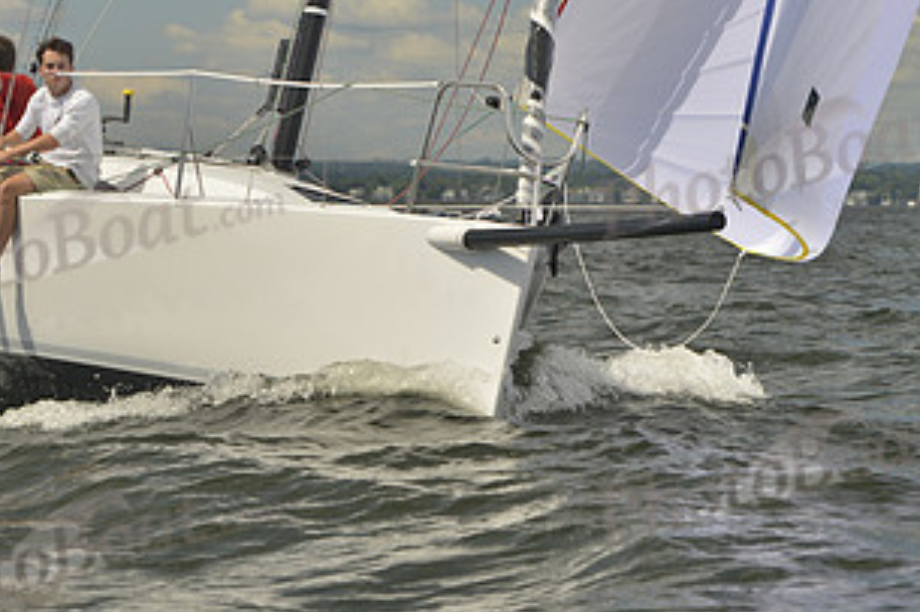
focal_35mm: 238
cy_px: 47
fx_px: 6079
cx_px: 443
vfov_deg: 5.8
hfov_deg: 8.7
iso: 200
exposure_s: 1/800
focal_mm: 125
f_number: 6.3
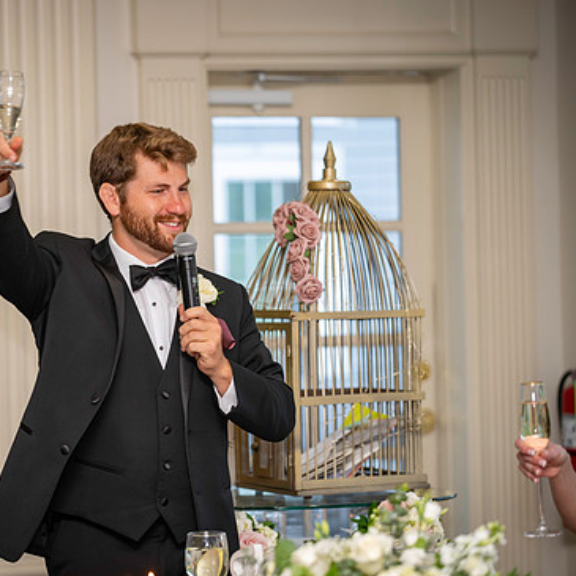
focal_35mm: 162
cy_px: 300
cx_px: 159
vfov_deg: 10.8
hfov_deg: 10.8
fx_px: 3050
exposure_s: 1/125
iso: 640
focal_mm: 120
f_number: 2.8
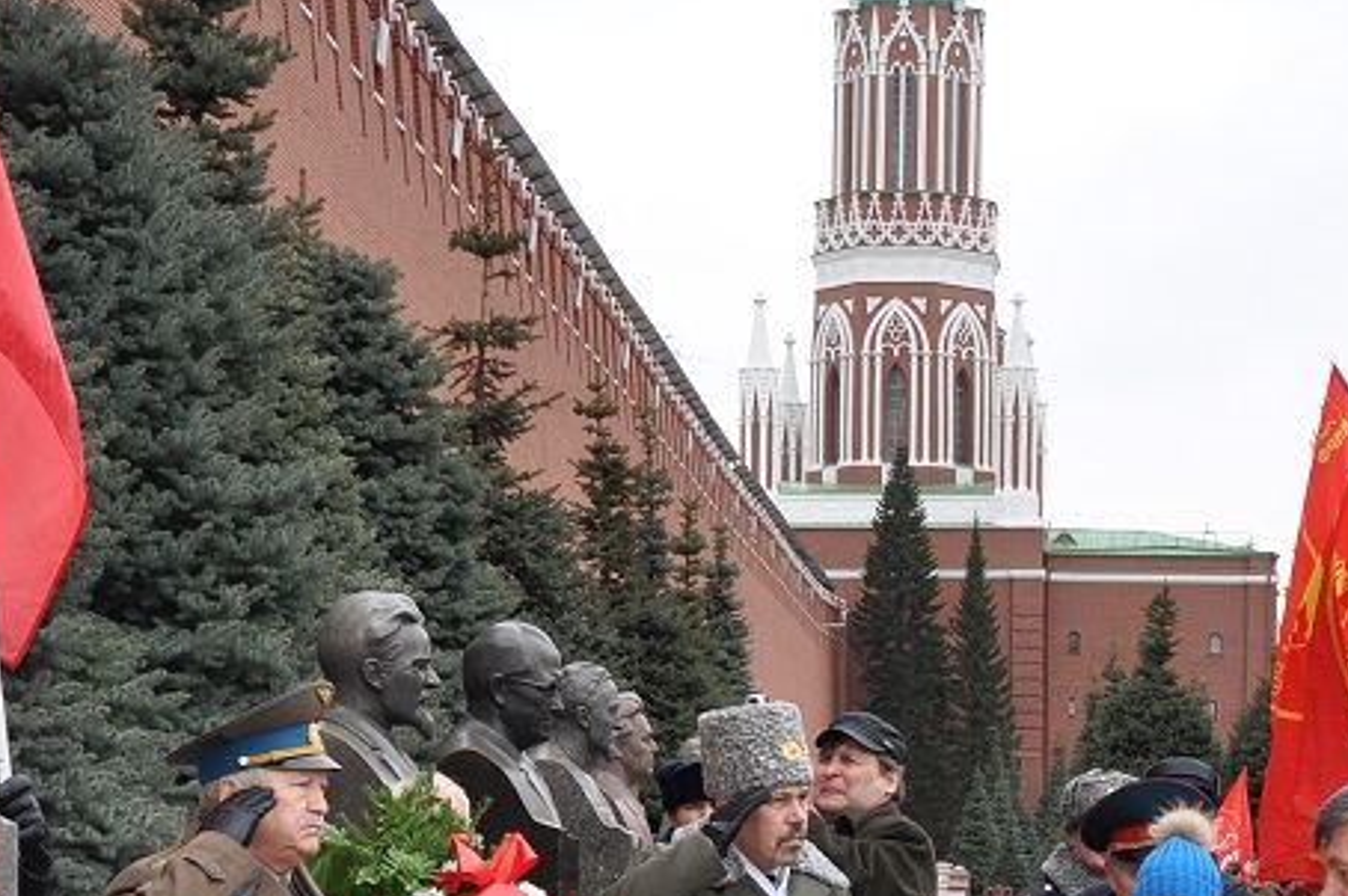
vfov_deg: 14.4
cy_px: 917
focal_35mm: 93
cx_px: 867
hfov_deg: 21.9
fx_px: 3480
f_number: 6.3
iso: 200
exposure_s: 1/200
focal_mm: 22
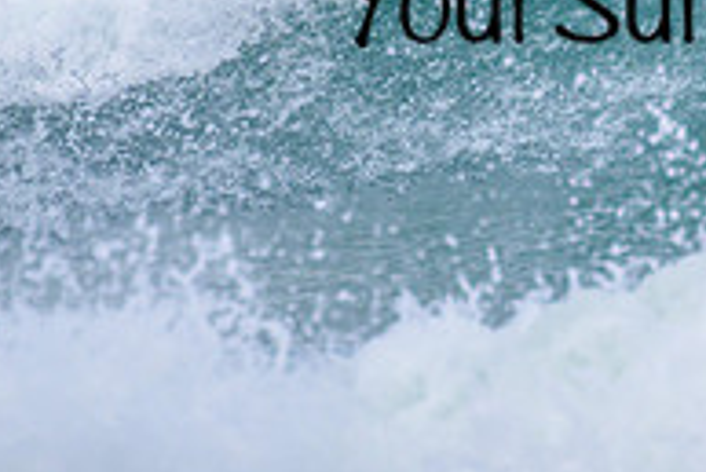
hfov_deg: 0.8
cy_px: -42
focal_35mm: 2461
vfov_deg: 0.6
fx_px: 48298
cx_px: 717
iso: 640
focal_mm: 800
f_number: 11
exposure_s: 1/2000
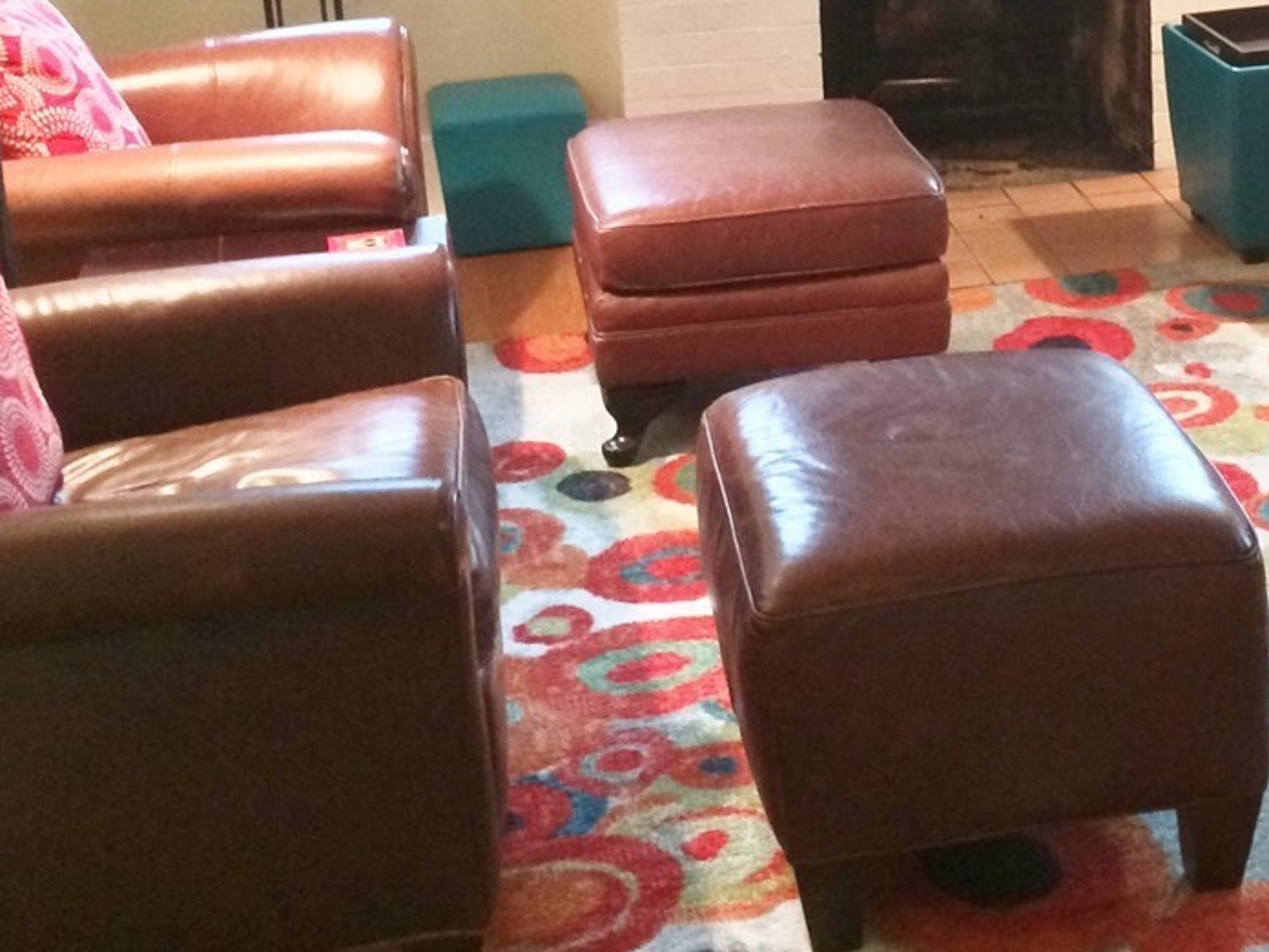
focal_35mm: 69
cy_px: 53
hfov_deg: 27.5
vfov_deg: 20.8
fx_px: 2529
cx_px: 1041
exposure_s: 1/15
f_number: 2.2
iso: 500
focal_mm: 4.12
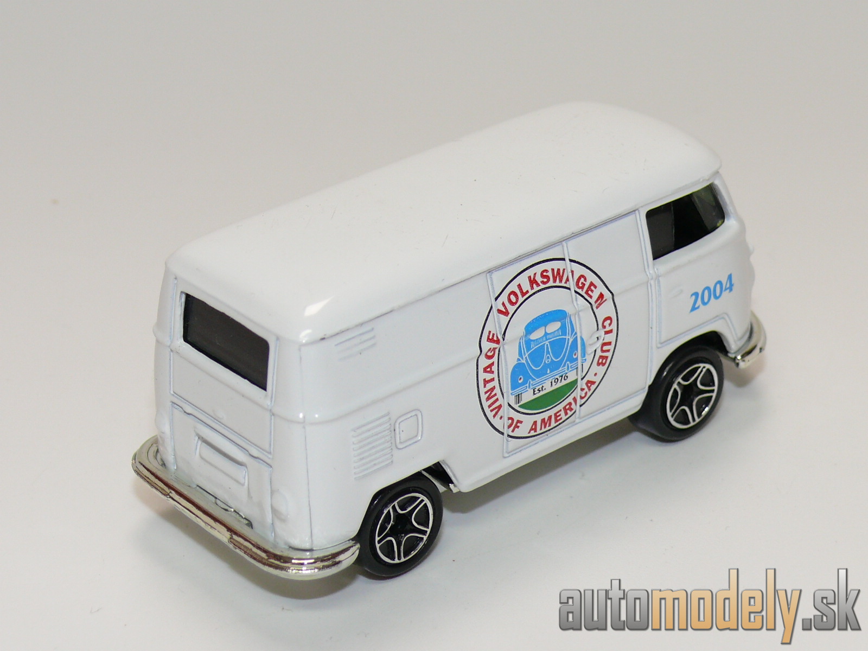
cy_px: 326
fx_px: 2558
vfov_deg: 14.5
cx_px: 434
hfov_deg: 19.3
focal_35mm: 102
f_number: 4
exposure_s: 1/30
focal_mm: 13.3
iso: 100
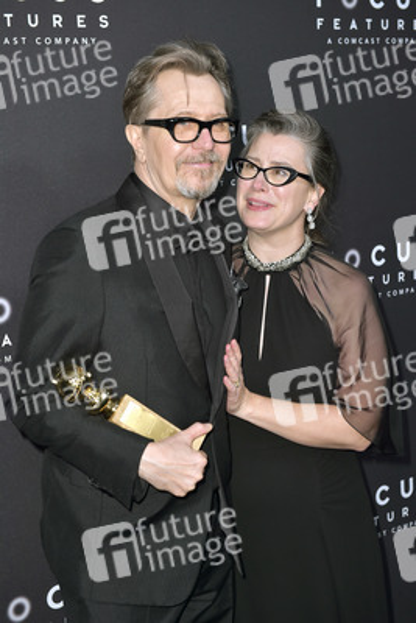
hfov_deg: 19.5
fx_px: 1212
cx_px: 208
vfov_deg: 28.8
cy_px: 312
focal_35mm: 70
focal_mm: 70
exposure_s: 1/320
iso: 500
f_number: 6.3
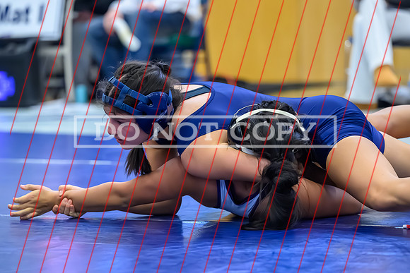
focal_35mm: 168
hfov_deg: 12.3
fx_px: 1908
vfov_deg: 8.2
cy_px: 165
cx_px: 181
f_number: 2.8
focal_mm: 125
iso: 10000
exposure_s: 1/500
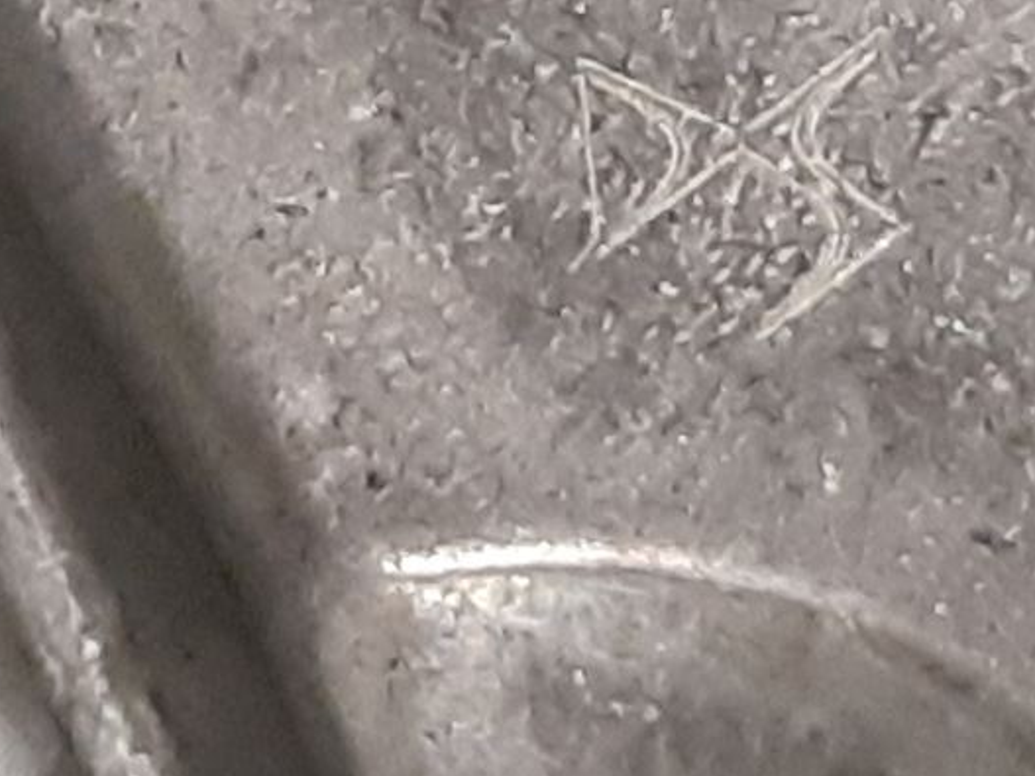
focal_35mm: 101
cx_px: 1037
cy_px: -505
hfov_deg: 18.9
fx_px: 3019
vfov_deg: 13.5
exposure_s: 1/50
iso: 200
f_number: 1.7
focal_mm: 3.93
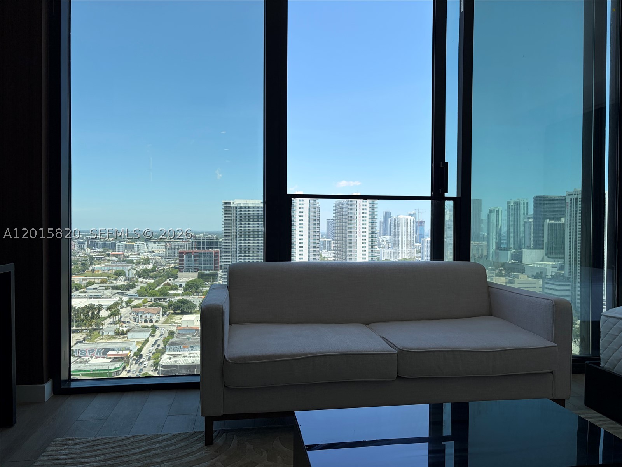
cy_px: 234
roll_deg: -0.6
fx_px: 467
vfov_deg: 53.1
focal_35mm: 26
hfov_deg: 67.3
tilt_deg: -1.3
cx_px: 311
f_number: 1.6
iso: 50
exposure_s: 1/1706
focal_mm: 5.96
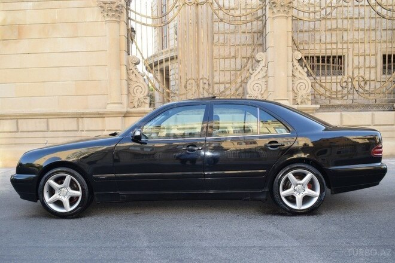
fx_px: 329
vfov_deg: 43.6
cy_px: 132
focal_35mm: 30
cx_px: 198
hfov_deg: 61.9
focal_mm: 20
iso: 220
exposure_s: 1/60
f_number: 8
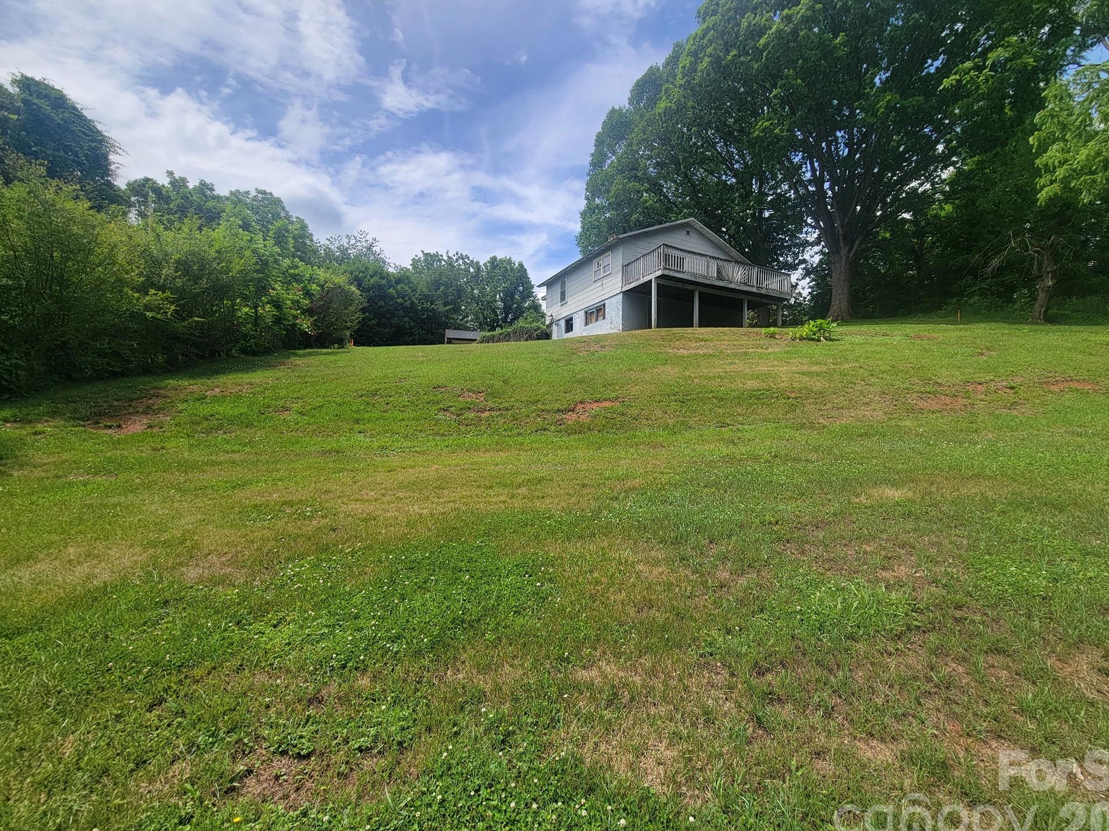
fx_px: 448
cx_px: 588
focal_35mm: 14
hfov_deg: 101.9
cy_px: 417
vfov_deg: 85.7
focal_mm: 2.2
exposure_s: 1/1804
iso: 50
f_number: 2.2
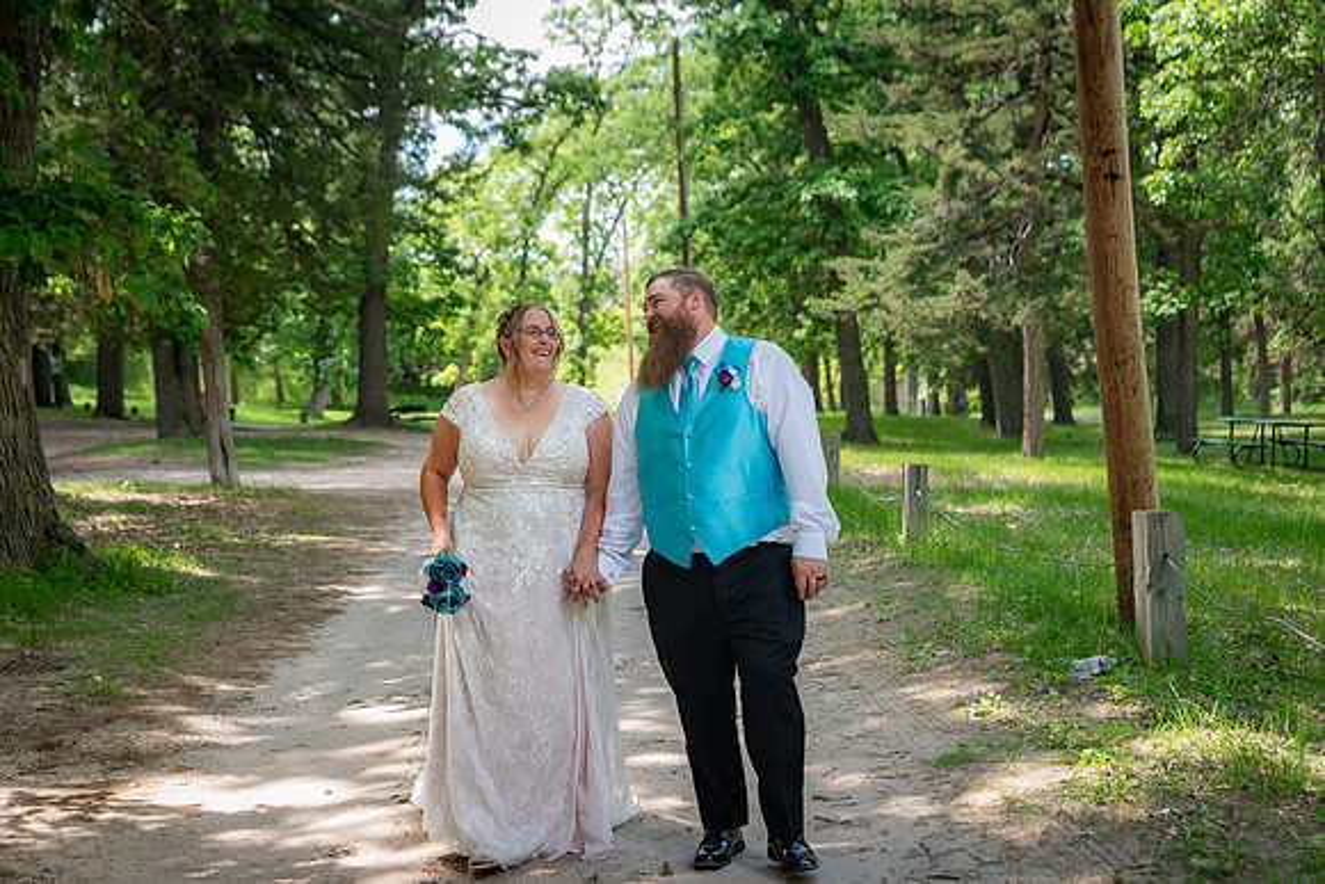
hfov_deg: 38.2
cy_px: 442
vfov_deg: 26.0
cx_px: 662
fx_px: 1914
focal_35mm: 52
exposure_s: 1/160
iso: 200
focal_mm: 52
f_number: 4
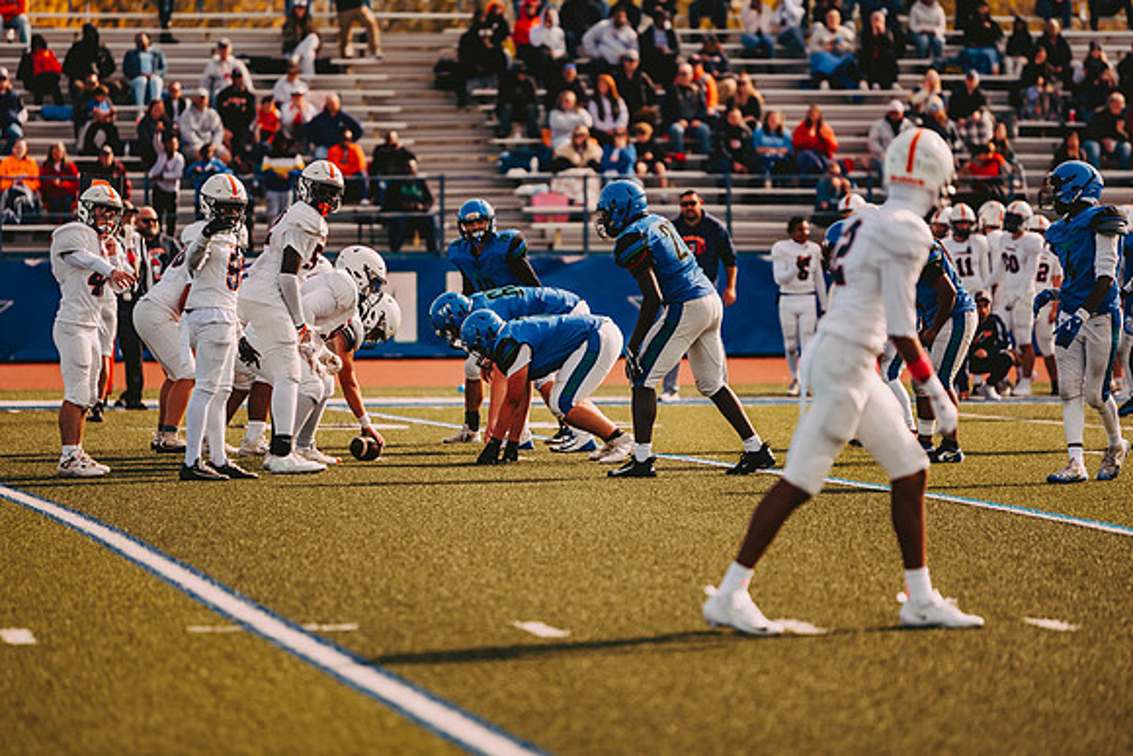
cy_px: 378
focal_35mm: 204
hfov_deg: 10.1
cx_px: 566
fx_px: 6417
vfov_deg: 6.7
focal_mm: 200
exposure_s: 1/1600
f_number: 2.8
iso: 160
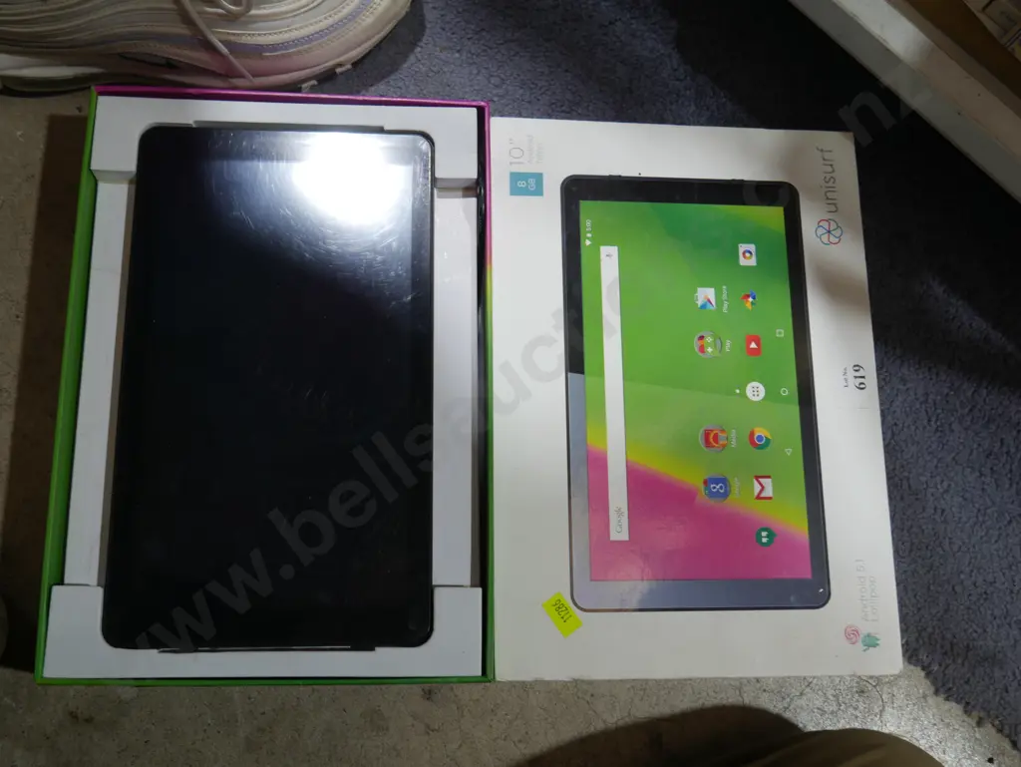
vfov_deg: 39.7
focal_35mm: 36
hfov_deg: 51.3
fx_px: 1062
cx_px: 510
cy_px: 384
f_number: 4
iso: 200
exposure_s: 1/60
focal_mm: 18
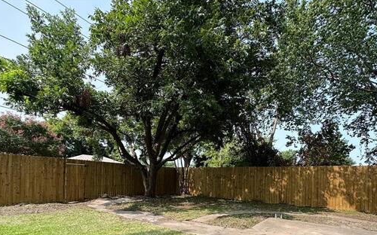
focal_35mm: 19
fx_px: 195
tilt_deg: +0.8
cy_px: 179
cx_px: 188
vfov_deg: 58.6
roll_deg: +0.0
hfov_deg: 88.0
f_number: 2.2
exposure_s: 1/647
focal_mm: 2.22
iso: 40
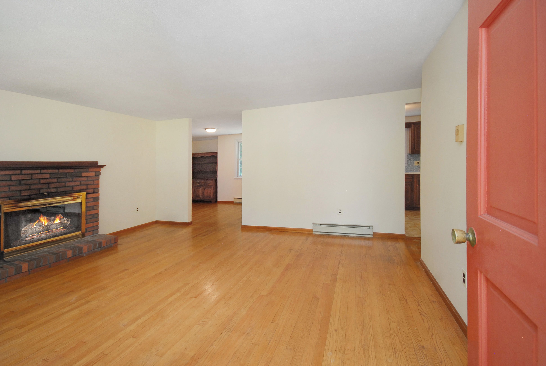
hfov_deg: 100.3
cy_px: 183
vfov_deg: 77.5
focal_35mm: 15
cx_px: 273
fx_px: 228
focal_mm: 10
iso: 400
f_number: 5.6
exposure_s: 1/60
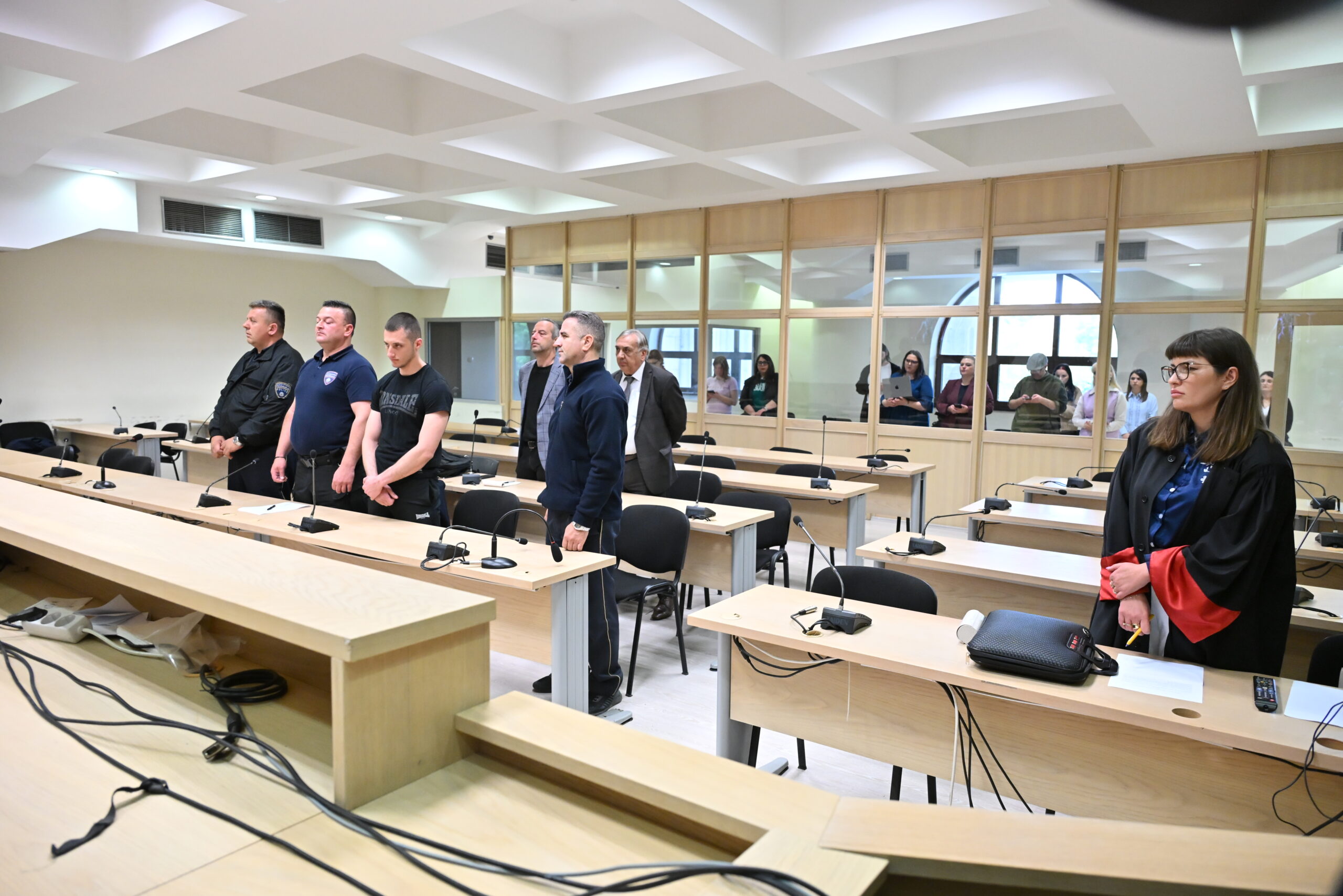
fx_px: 895
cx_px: 672
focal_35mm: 24
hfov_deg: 73.7
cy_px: 448
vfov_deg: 53.1
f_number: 4
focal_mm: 24
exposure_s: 1/200
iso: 4000
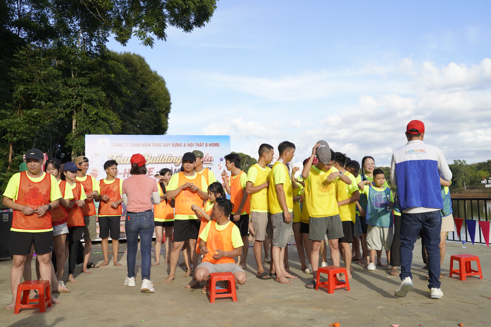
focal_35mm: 36
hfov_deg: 53.1
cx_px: 246
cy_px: 164
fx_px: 491
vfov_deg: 36.9
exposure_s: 1/800
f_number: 5
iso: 320
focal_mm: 36
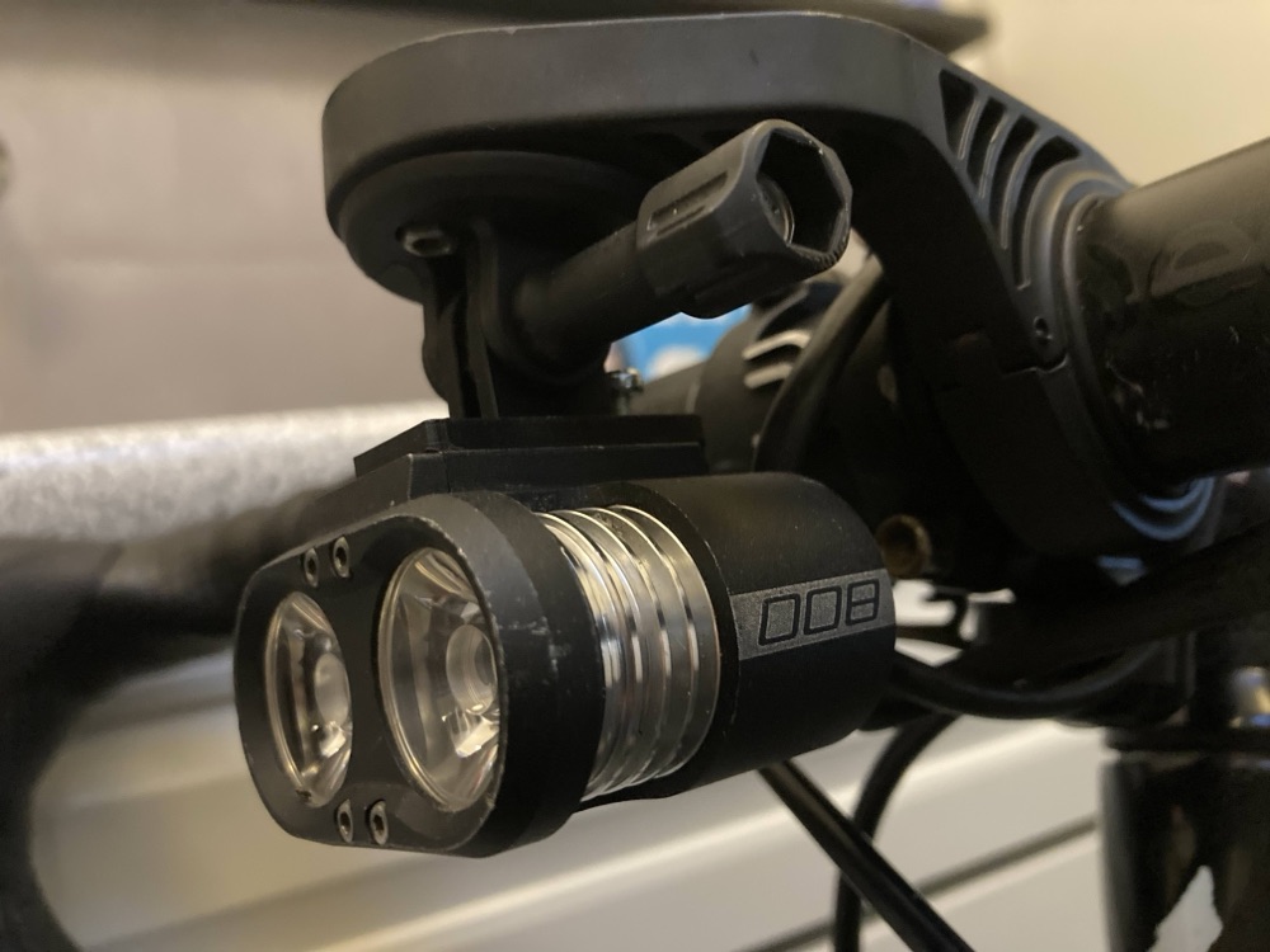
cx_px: 635
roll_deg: +6.6
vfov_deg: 49.7
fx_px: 1027
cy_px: 476
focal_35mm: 28
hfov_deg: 63.4
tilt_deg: +4.8
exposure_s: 1/20
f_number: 1.8
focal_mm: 3.99
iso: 640
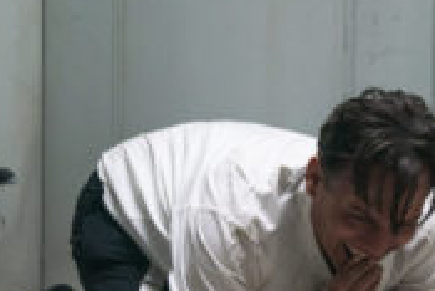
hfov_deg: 15.8
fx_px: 1536
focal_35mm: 127
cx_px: 435
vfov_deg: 10.8
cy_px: 224
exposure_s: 1/250
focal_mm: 37
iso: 800
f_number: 2.8
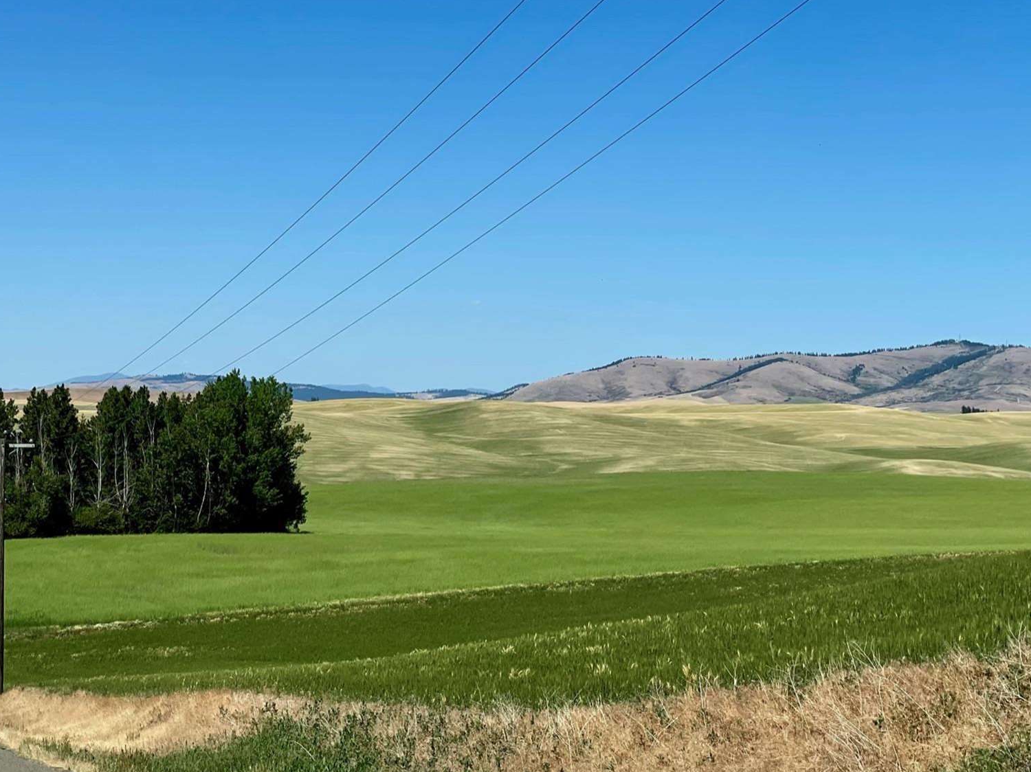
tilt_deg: +1.1
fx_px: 2114
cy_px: 393
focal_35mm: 71
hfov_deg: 27.4
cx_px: 454
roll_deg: -0.5
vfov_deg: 20.7
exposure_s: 1/2519
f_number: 2
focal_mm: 6
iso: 25
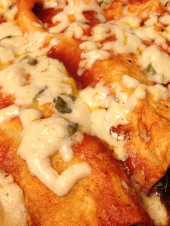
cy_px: 93
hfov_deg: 22.4
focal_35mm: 65
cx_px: 129
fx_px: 425
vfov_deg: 29.7
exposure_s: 1/20
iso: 100
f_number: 2.4
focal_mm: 4.28
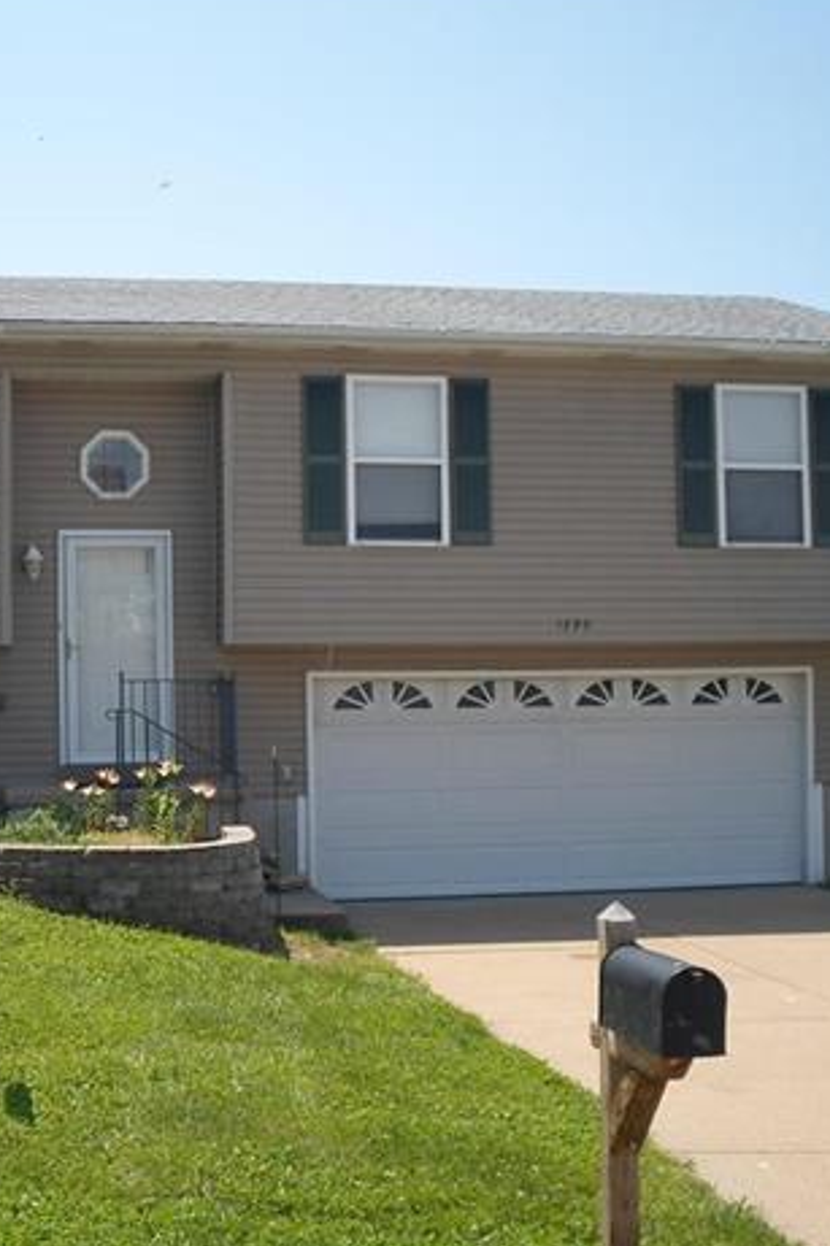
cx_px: 303
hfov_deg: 25.9
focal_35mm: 52
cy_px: 616
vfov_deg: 38.2
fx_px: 1800
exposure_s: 1/90
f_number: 10.7
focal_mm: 6.5
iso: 100
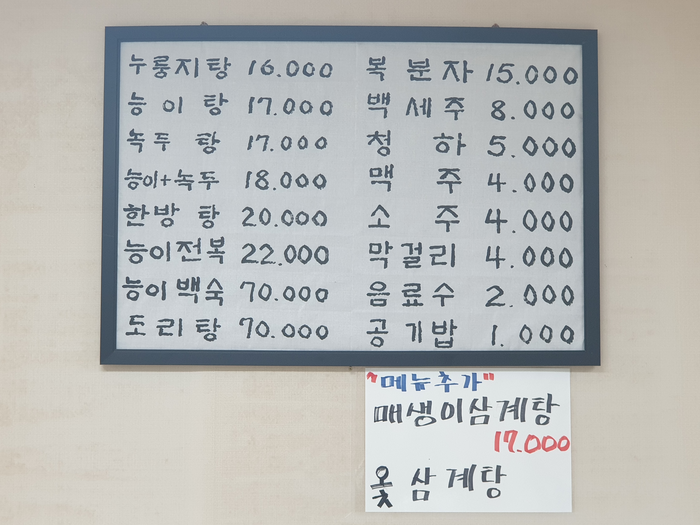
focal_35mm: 52
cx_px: 350
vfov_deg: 28.0
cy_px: 262
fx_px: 1052
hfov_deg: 36.8
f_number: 2.4
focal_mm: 6
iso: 160
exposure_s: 1/30
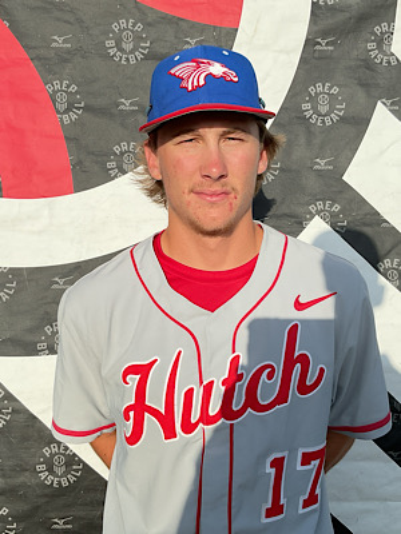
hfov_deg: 48.2
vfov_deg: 61.7
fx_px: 448
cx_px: 200
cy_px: 267
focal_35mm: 29
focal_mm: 3
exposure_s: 1/2667
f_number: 1.8
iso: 16
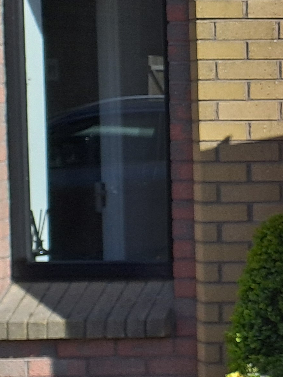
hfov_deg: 13.9
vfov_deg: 23.0
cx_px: 614
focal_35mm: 85
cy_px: 147
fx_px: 927
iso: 32
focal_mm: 4.65
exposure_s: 1/1692
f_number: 1.8
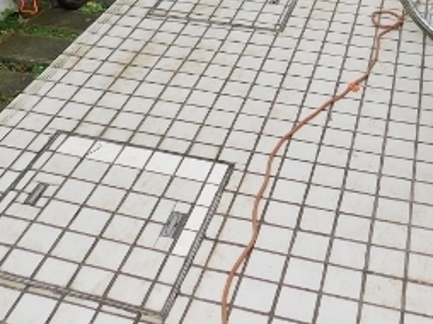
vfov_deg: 23.4
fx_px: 725
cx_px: 232
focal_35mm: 58
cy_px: -48
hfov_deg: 33.2
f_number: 3
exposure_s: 1/160
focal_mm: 4
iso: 125
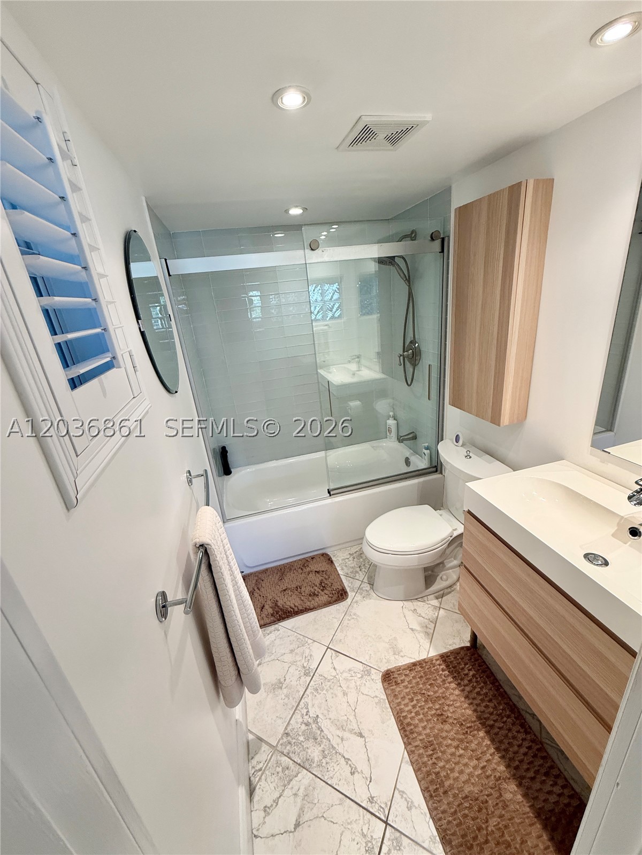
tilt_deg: -21.2
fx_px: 346
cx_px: 321
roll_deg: +6.2
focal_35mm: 14
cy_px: 428
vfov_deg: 102.1
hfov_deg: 85.7
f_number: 2.2
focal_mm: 2.22
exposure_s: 1/121
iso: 200
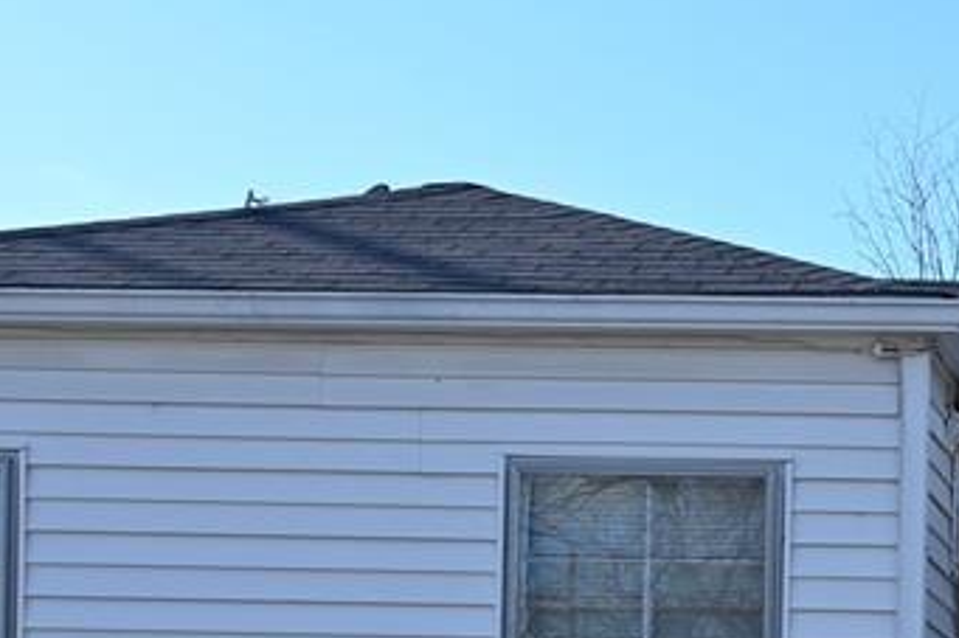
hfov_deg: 17.4
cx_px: 1434
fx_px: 2822
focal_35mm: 106
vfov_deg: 12.3
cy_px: 939
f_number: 7.1
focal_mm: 24
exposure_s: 1/200
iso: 100
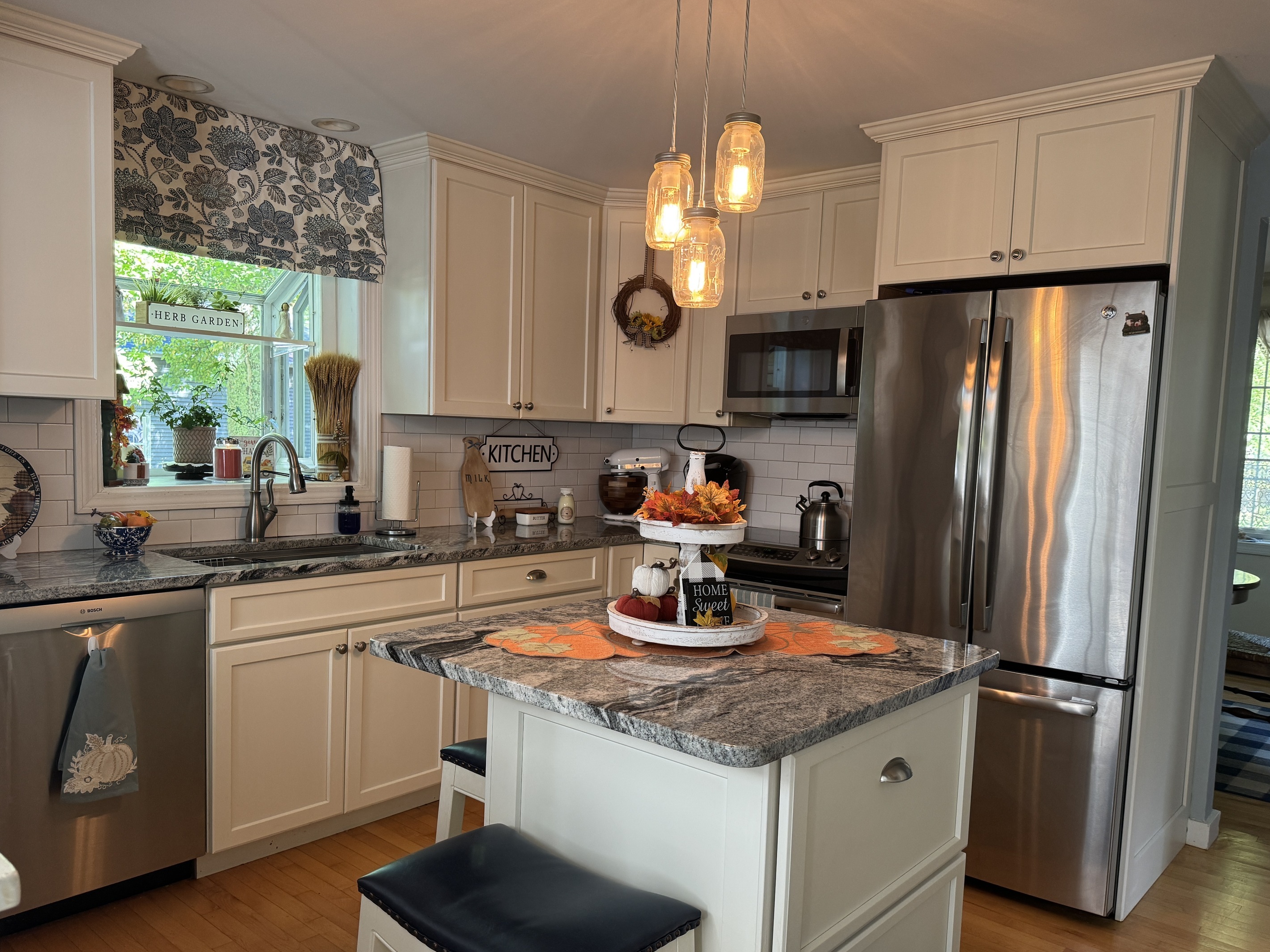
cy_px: 509
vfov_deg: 53.0
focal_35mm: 26
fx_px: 954
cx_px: 609
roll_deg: -2.4
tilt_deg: -6.2
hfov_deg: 67.3
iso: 200
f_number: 1.78
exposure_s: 1/60
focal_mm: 6.76
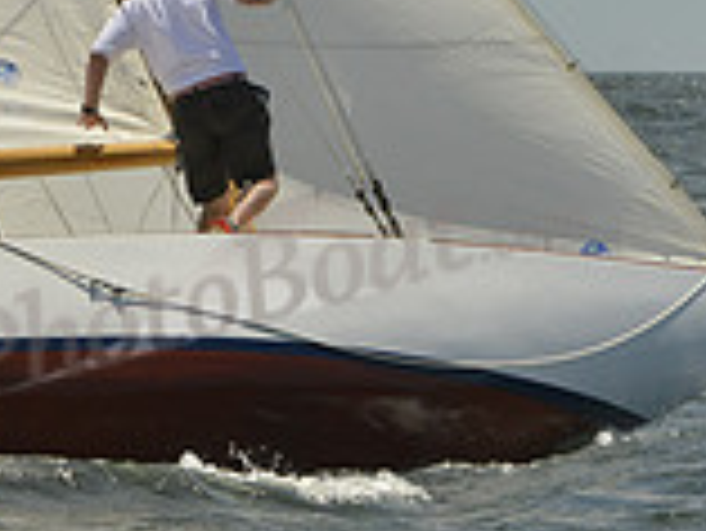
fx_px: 8715
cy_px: 115
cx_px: -274
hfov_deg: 4.6
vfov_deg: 3.5
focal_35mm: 427
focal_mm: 120
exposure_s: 1/1600
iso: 280
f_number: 11
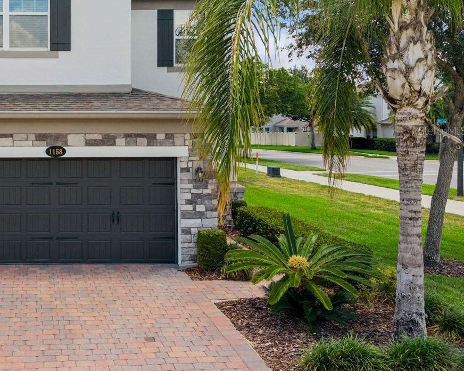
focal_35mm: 43
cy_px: 130
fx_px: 590
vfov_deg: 34.6
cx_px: 43
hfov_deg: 39.7
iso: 100
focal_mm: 8.7
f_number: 1.8
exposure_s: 1/1000
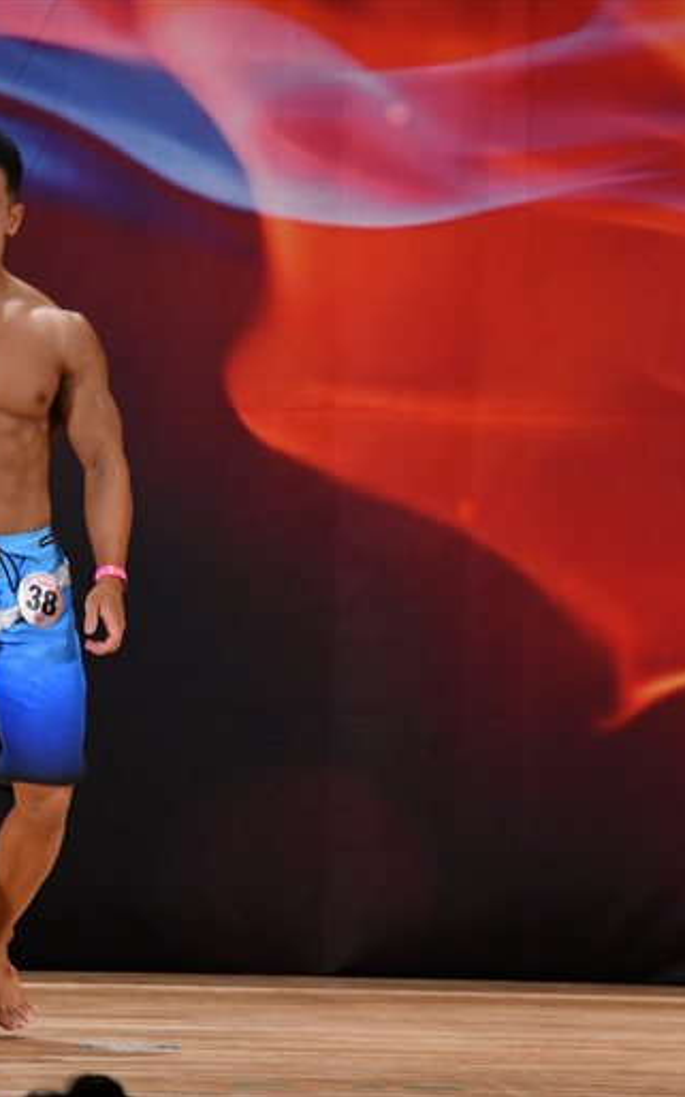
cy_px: 548
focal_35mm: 438
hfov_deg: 3.0
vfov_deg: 4.8
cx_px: -50
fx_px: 13090
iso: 3200
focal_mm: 190
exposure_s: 1/400
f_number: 5.6
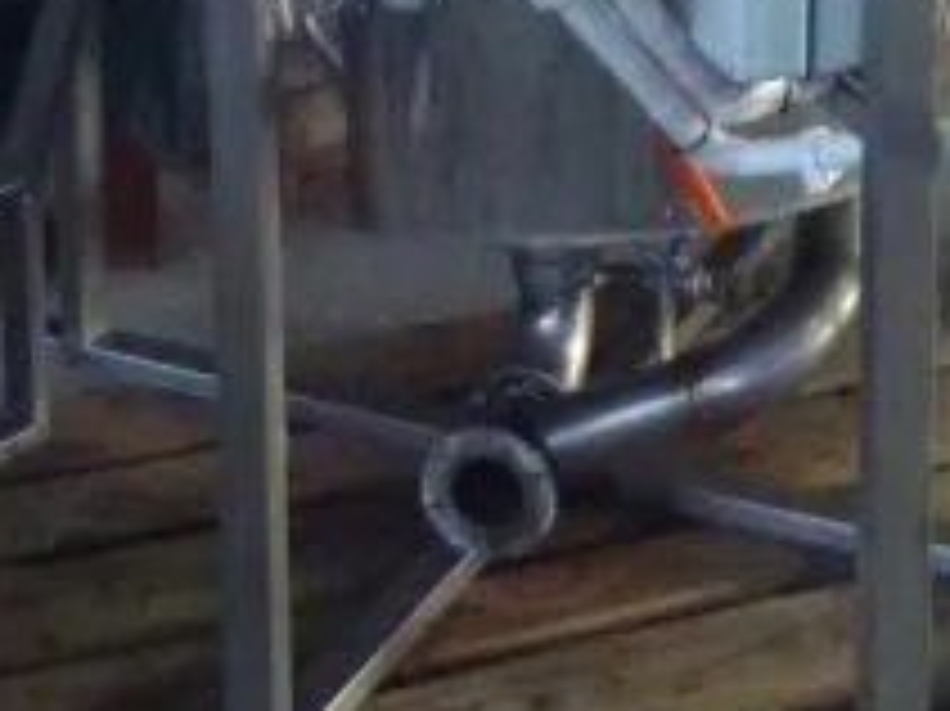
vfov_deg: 12.4
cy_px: -680
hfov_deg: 18.5
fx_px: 2907
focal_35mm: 106
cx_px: 540
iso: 800
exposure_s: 1/40
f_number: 3.3
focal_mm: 4.9
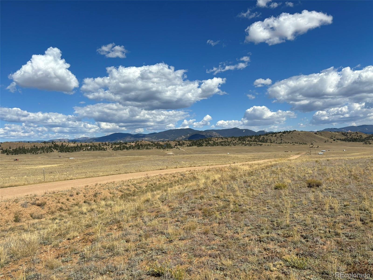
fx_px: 280
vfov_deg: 53.1
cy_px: 140
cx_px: 186
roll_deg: +1.8
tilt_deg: +0.8
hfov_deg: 67.3
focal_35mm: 26
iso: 50
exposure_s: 1/5952
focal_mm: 5.96
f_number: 1.6
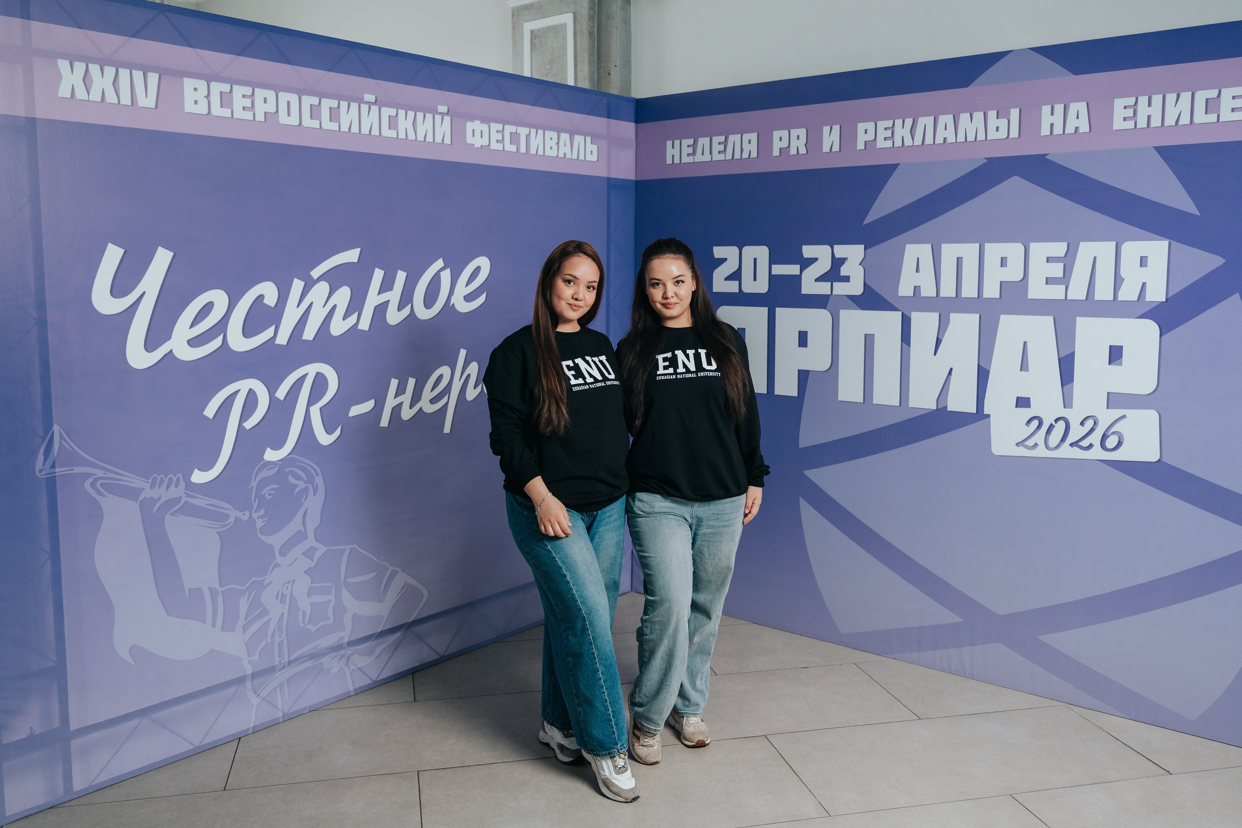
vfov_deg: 41.8
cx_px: 663
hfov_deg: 59.6
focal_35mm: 31
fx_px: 1083
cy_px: 381
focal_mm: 28
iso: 500
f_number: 2.8
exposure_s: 1/160
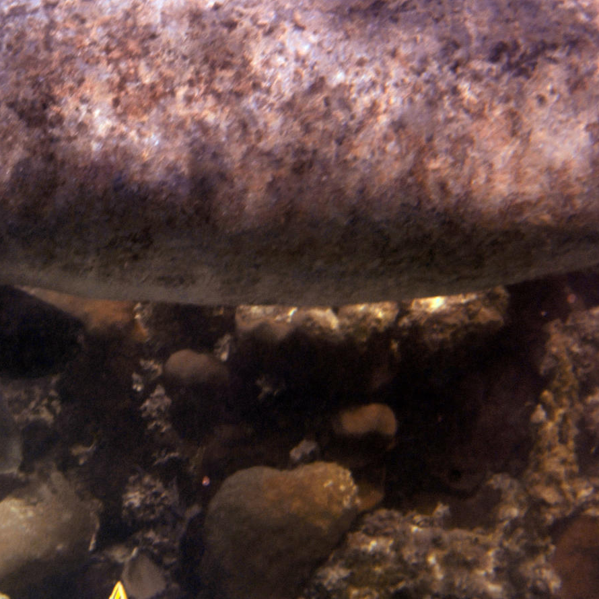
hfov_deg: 10.5
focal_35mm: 165
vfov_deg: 10.6
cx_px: 36
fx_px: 3230
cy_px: 179
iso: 200
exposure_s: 1/125
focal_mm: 60
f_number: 11
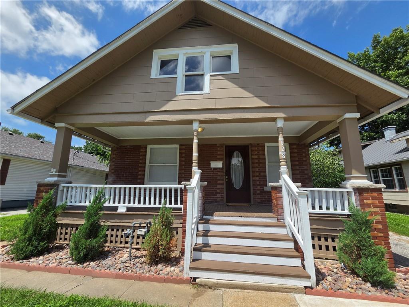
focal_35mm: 13
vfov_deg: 89.9
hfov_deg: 106.2
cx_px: 204
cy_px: 154
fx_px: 154
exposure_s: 1/3657
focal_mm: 2.2
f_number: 2.2
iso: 100
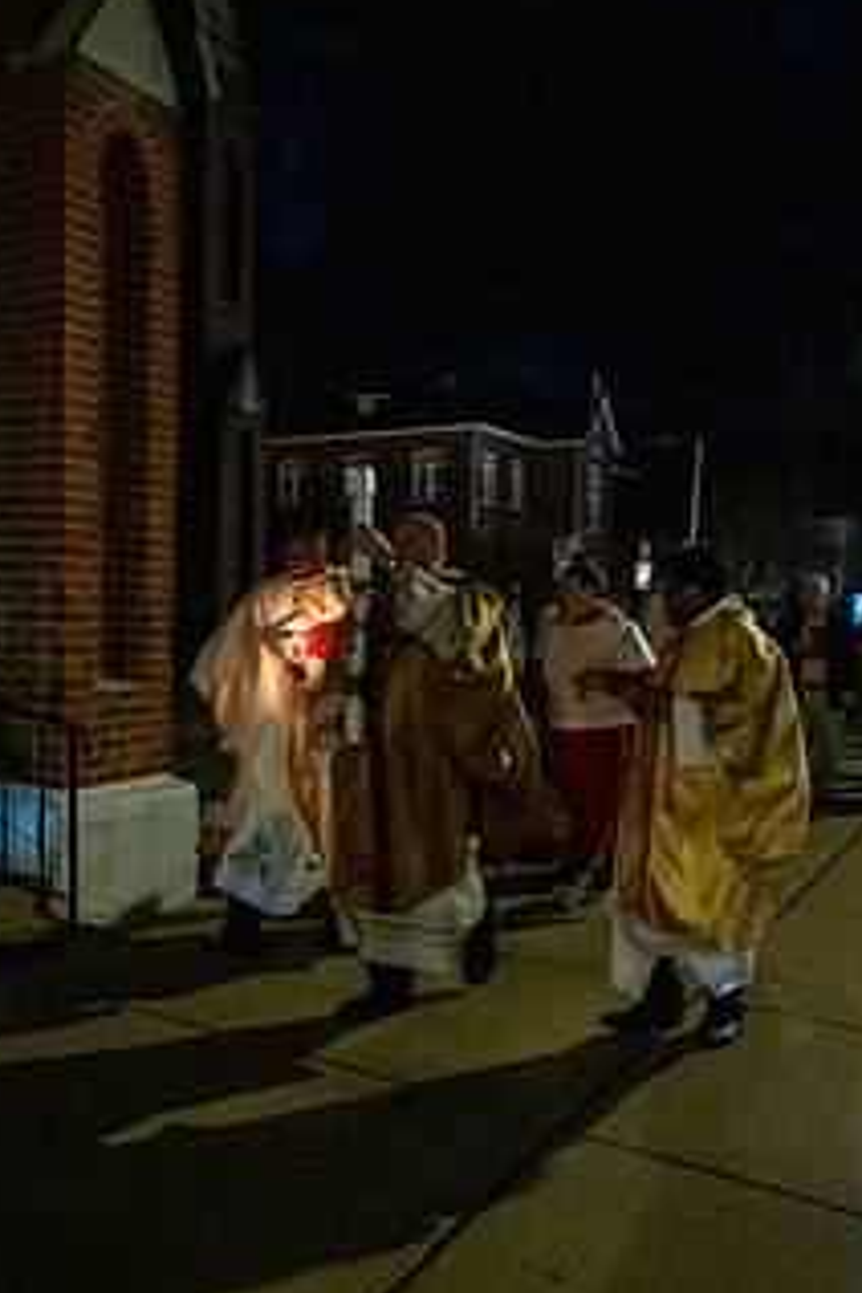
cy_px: 663
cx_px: 285
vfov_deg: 55.8
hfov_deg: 38.4
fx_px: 1221
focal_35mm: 34
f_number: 6.3
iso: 8000
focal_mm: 24
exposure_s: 1/40
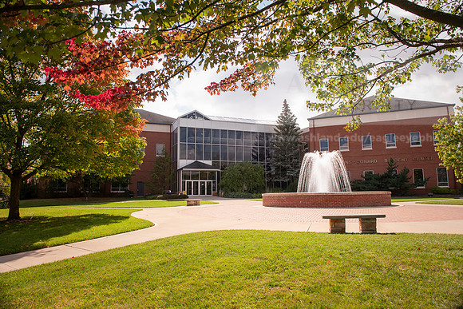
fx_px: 309
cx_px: 232
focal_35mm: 24
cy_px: 154
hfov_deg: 73.7
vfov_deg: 53.2
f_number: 5.6
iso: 250
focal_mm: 24
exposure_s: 1/250
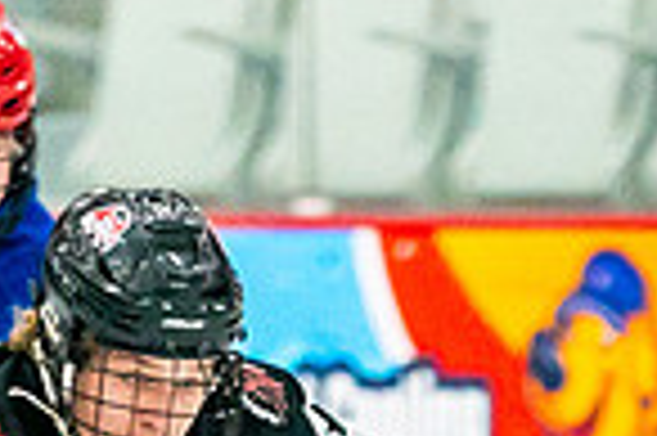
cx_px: 165
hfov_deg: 1.4
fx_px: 26907
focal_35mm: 1476
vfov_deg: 0.9
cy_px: 894
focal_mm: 200
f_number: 2.8
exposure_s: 1/1000
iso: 3200
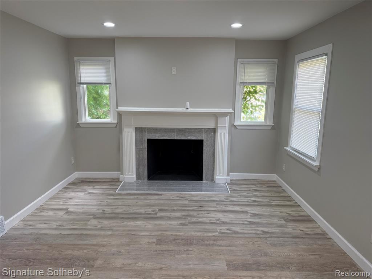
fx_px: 258
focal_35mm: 24
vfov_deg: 56.8
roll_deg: -0.4
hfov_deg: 71.6
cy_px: 140
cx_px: 186
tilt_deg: -9.5
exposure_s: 1/162
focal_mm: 6.76
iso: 160
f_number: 1.78
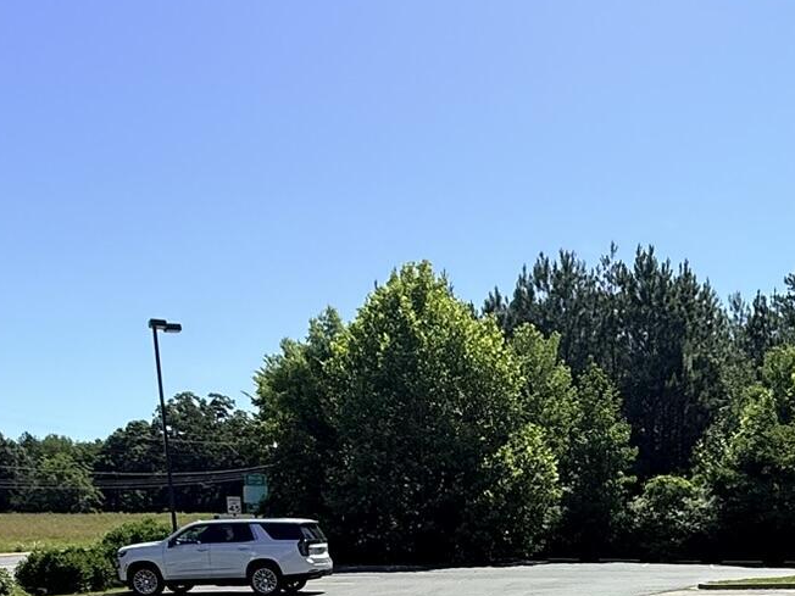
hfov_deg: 41.2
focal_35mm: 44
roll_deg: +0.0
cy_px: 728
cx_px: 630
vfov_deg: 28.3
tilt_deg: -11.2
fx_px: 1011
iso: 50
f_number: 2.2
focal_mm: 2.22
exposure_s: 1/2165
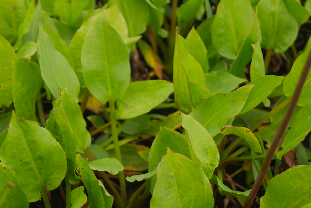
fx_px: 713
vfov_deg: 16.6
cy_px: 104
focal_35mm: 82
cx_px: 156
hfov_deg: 24.6
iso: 640
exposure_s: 1/500
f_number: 5.6
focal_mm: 55
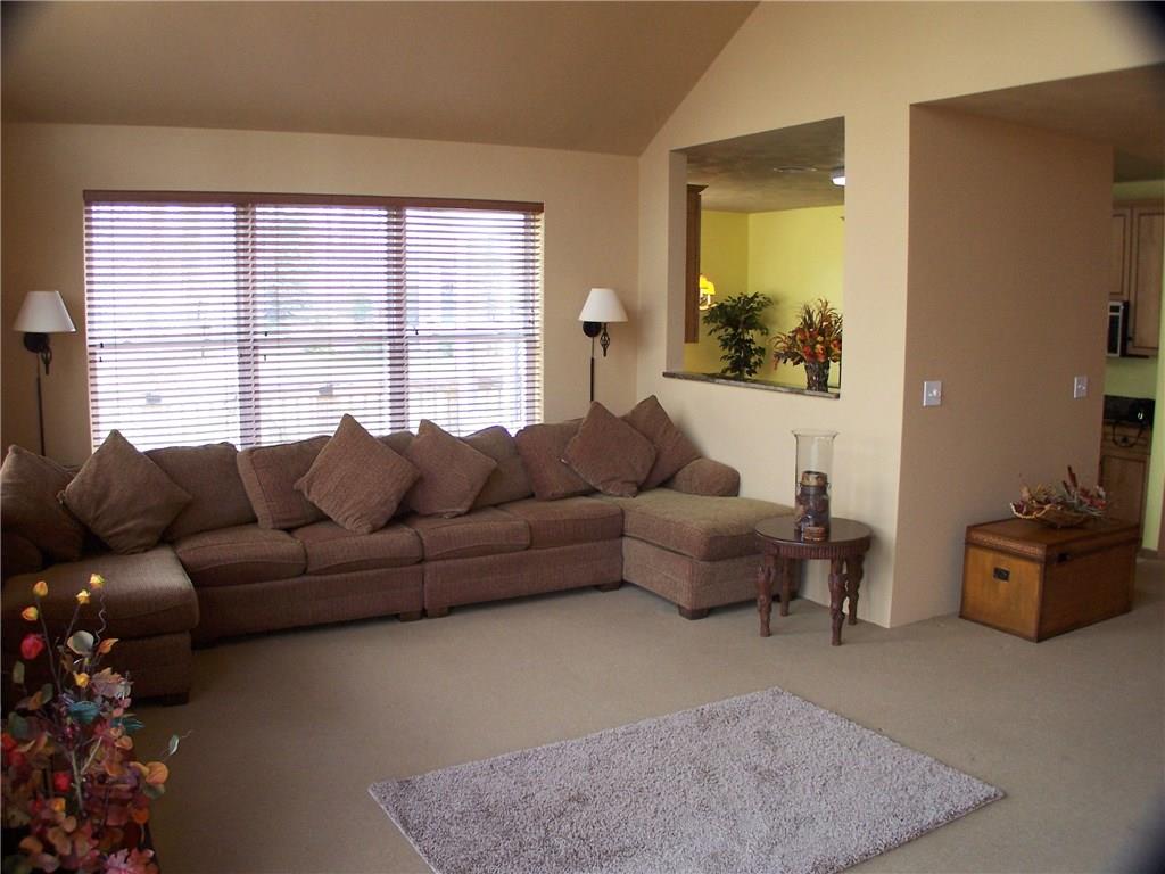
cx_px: 582
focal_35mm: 38
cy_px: 437
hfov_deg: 49.0
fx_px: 1279
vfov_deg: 37.7
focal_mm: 6.3
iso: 140
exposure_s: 1/30
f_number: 2.8
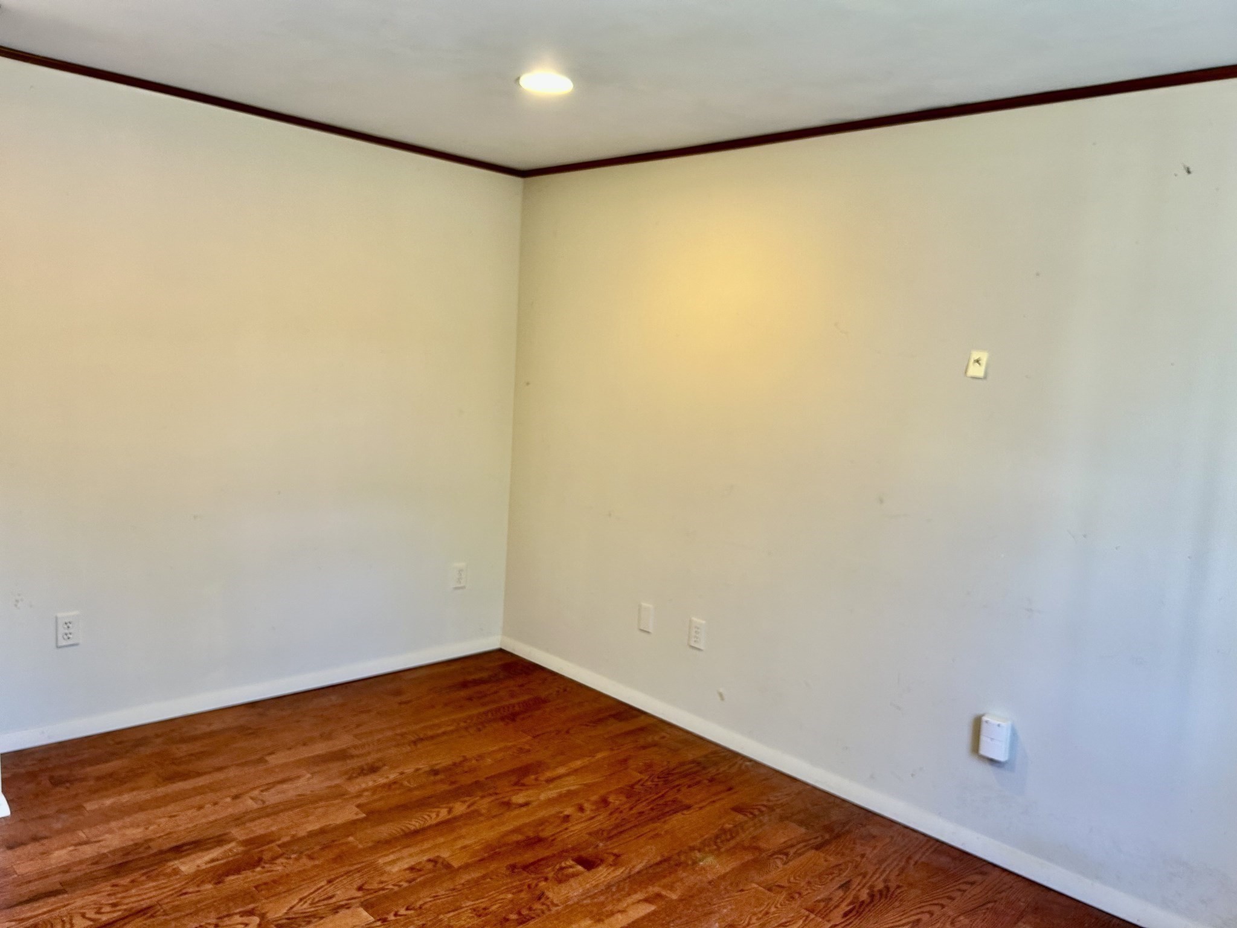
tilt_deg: -6.2
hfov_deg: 67.3
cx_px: 618
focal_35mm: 26
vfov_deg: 53.1
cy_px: 464
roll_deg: -3.1
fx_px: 929
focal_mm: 5.7
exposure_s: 1/60
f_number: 1.5
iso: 80
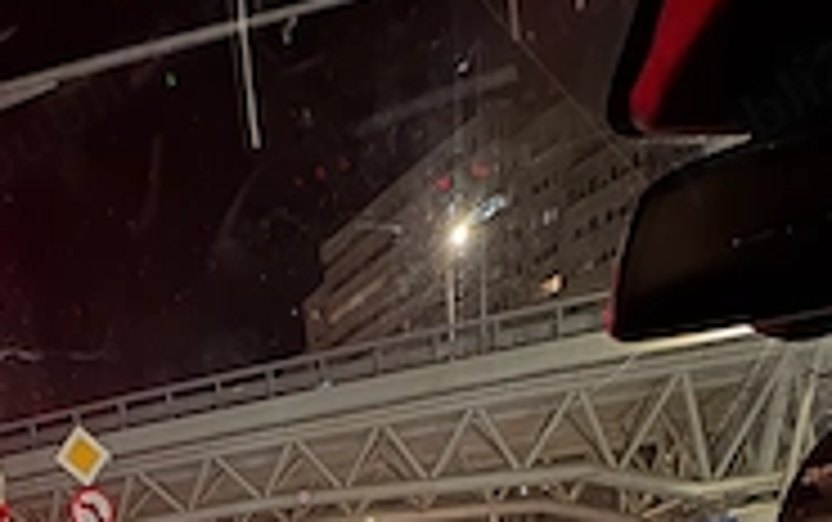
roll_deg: +7.6
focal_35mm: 32
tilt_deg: -13.0
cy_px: 837
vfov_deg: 25.6
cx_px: 207
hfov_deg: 56.6
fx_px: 726
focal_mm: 2.22
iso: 800
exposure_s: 1/10
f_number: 2.2
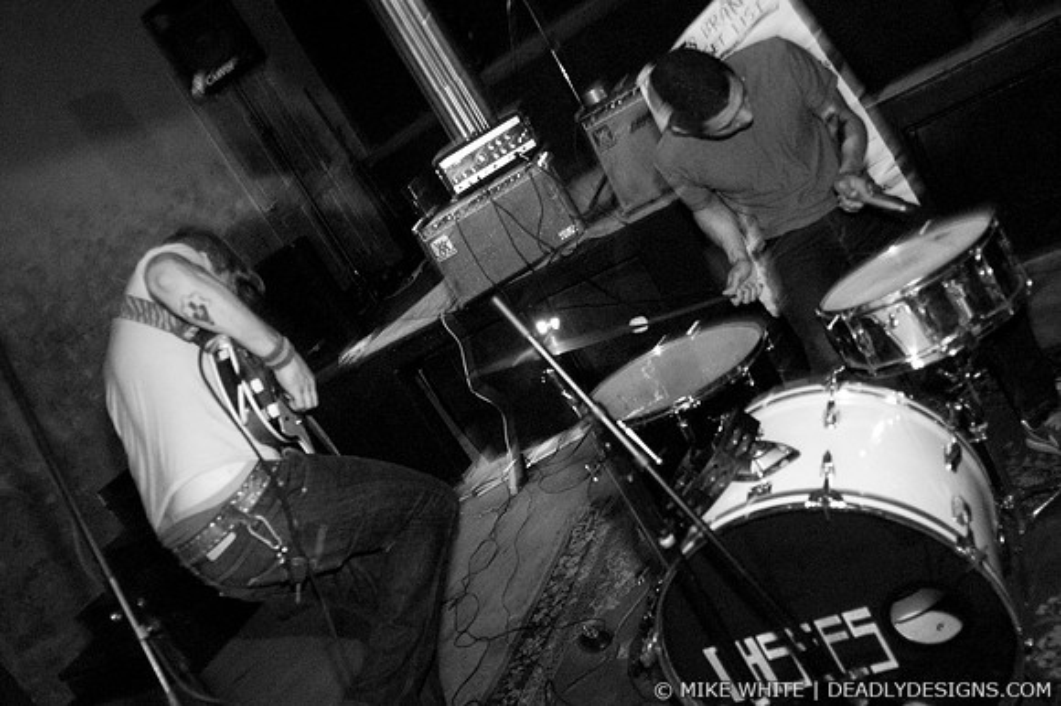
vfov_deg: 43.6
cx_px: 530
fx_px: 884
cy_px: 353
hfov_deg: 62.0
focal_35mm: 30
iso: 1600
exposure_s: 1/20
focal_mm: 20
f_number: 2.8
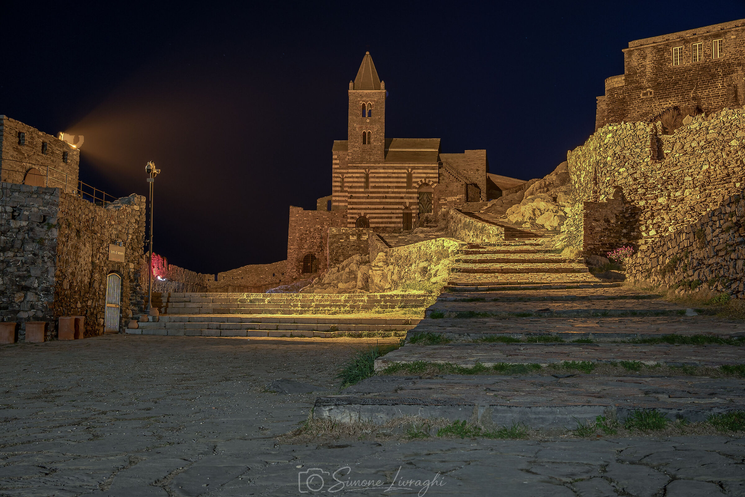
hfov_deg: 43.6
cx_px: 372
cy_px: 248
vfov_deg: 29.9
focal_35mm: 45
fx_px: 931
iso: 100
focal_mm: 30
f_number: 7.1
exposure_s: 30
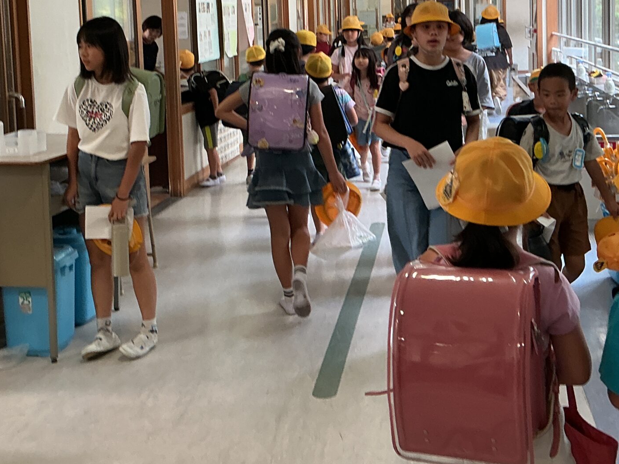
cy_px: 90
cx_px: 317
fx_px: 948
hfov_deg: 36.2
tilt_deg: -4.4
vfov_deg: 27.0
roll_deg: +2.5
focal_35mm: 53
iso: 64
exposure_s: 1/60
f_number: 1.8
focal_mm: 3
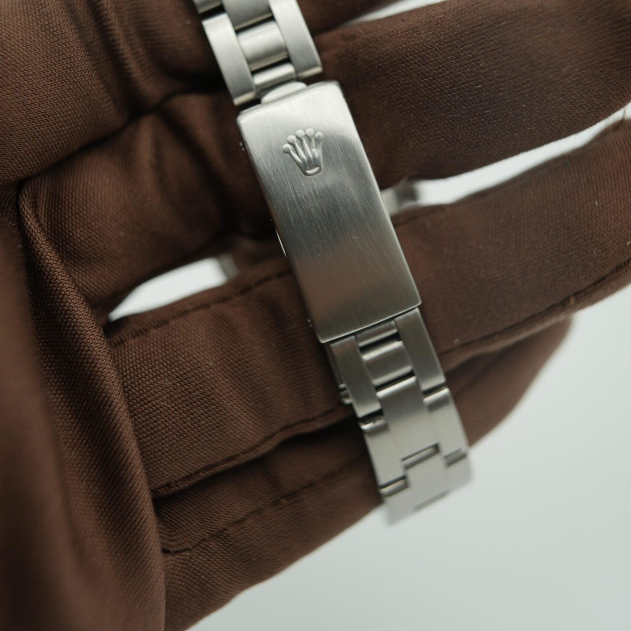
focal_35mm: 45
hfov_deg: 37.6
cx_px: 314
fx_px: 928
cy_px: 180
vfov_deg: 36.9
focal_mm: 35
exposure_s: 1/250
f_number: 5
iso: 400
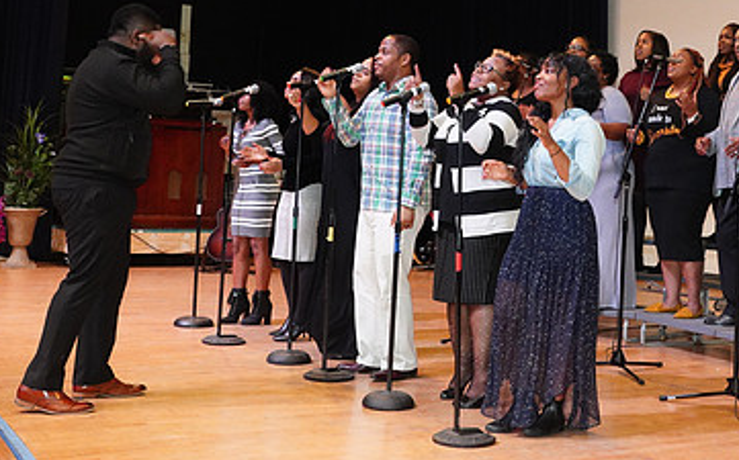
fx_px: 1187
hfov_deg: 34.1
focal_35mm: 59
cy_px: 93
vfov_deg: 21.7
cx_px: 514
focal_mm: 36
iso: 8000
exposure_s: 1/100
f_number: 5.6
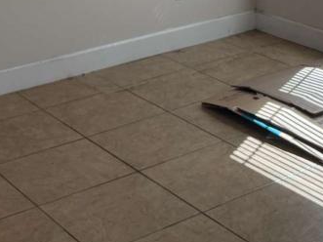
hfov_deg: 22.3
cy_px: -179
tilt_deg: +1.1
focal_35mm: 87
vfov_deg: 15.0
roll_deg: +1.2
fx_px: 811
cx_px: 249
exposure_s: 1/210
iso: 80
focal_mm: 6.76
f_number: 1.78
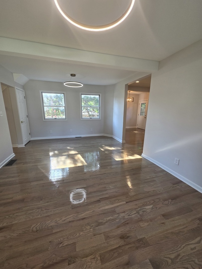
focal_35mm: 13
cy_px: 134
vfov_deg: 106.2
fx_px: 101
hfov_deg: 89.9
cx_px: 101
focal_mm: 2.2
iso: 125
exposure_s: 1/120
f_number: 2.2
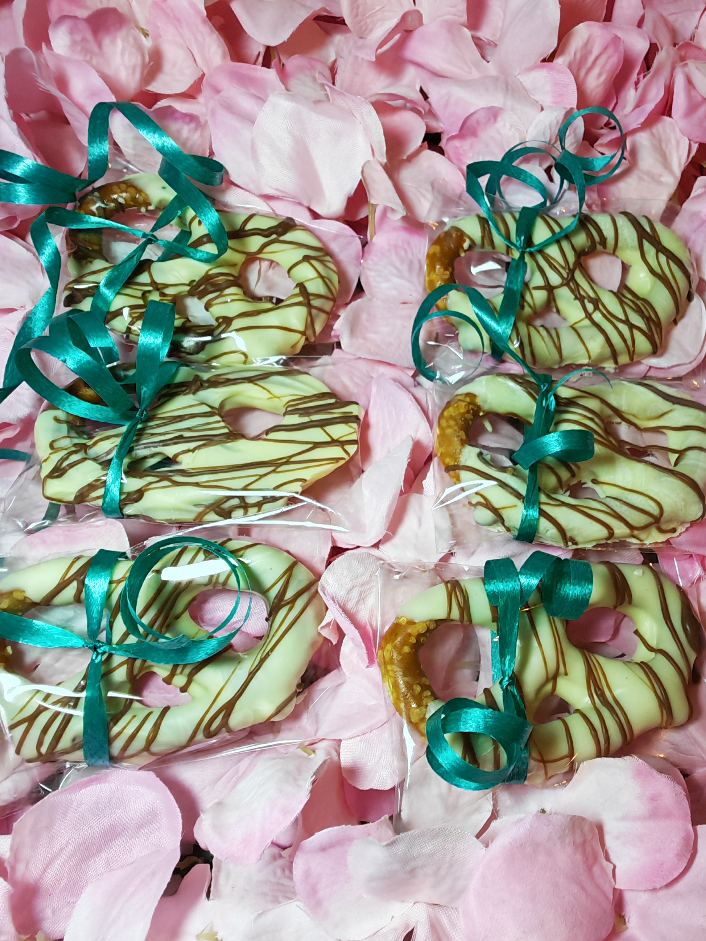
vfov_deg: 71.6
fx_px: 653
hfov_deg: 56.8
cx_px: 353
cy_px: 470
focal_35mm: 24
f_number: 2
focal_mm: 1.82
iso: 160
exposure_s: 1/50
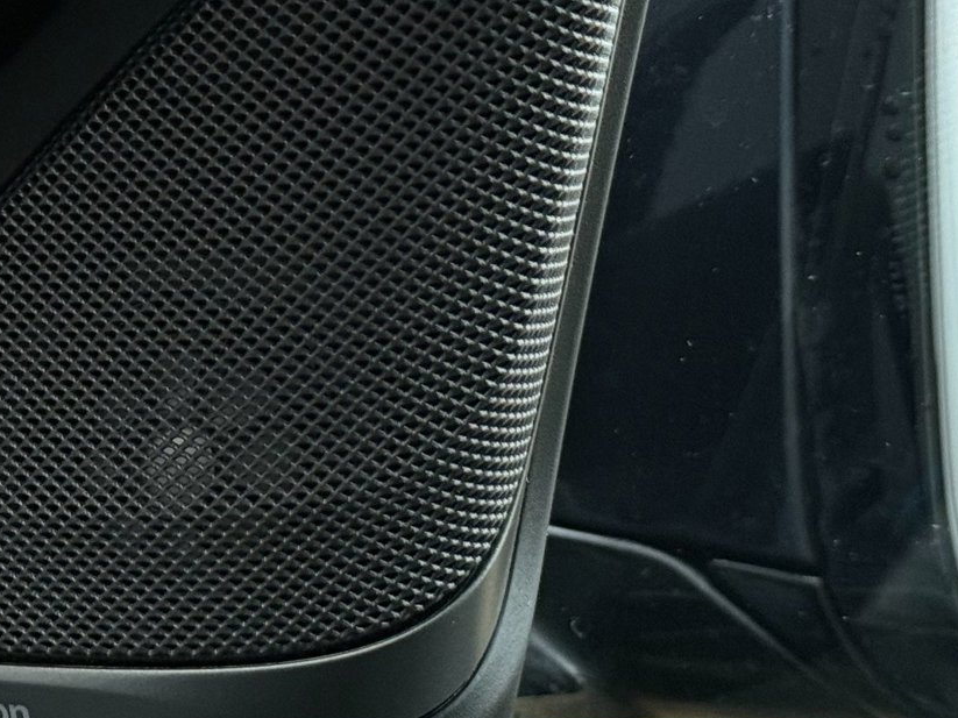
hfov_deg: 17.1
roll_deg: -6.6
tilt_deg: -1.0
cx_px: -34
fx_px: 3099
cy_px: 298
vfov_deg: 13.2
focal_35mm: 112
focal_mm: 6.76
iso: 400
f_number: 1.78
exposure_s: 1/40
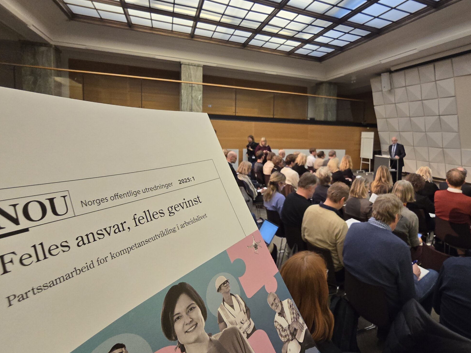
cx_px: 283
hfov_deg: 89.9
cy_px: 152
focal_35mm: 17
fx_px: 231
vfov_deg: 74.3
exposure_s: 1/50
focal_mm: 2.2
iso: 250
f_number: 2.2
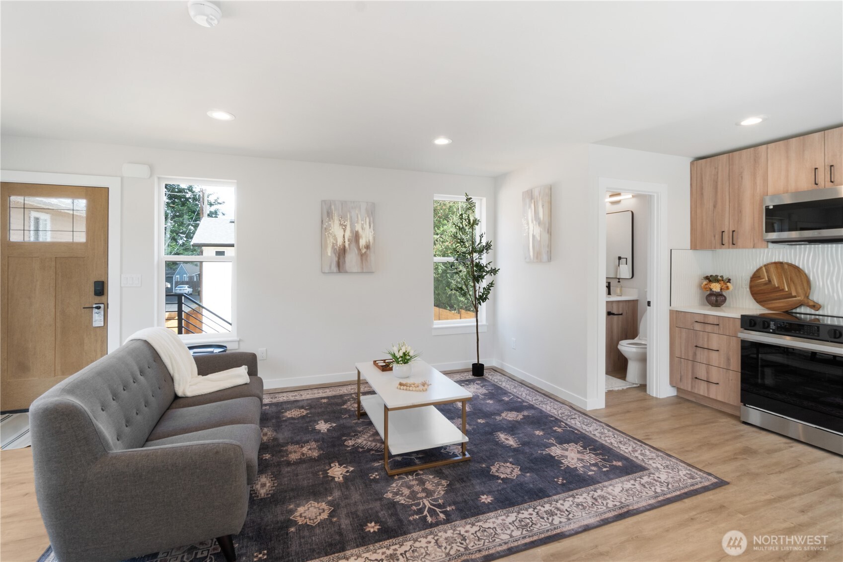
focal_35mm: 15
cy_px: 281
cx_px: 422
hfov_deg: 100.4
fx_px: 351
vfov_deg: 77.3
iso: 160
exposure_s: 1/6
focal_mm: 10
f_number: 13
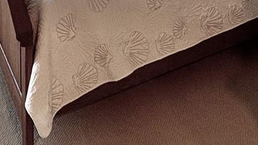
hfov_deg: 34.2
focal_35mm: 61
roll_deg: +1.8
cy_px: -175
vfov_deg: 14.7
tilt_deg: -0.5
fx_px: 417
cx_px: 163
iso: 200
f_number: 2.2
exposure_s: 1/120
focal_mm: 2.22
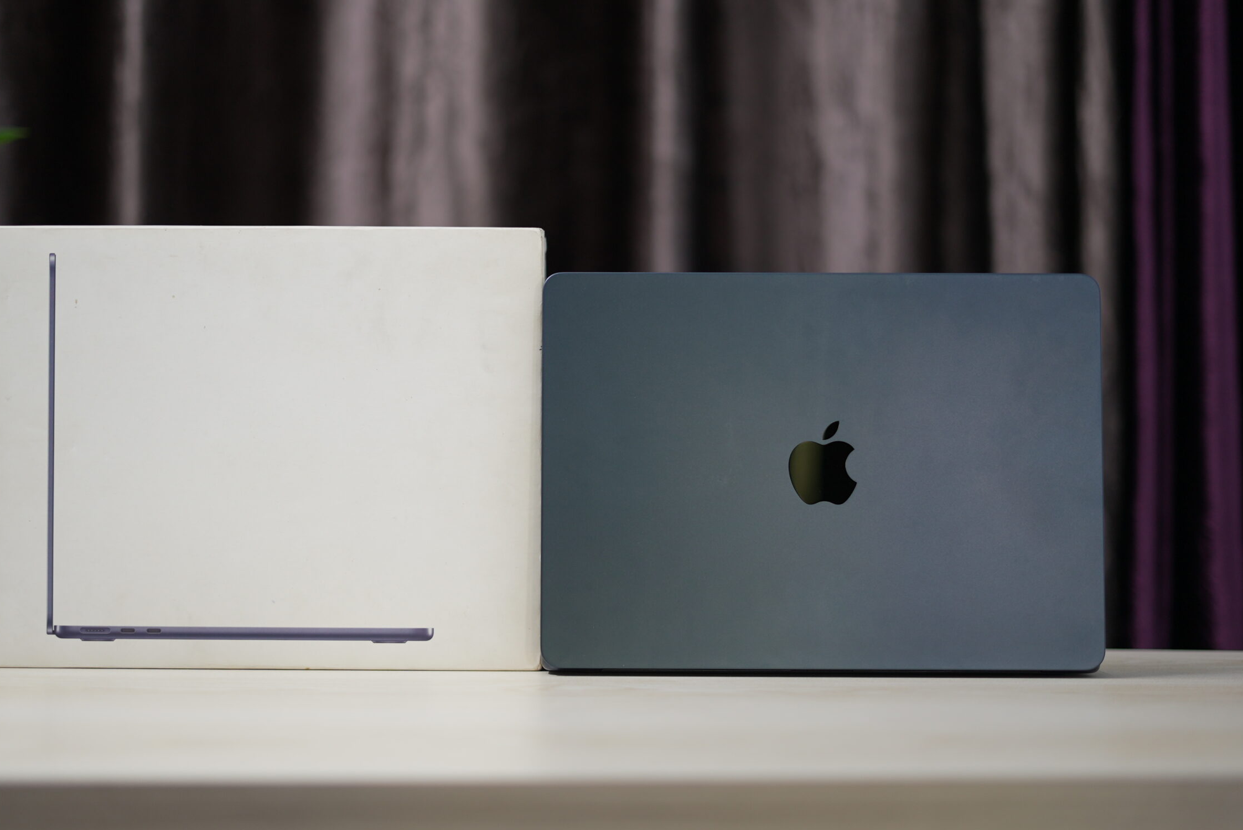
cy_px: 385
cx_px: 559
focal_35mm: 57
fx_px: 1969
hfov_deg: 35.0
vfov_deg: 23.8
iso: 320
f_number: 1.8
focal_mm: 50
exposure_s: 1/100
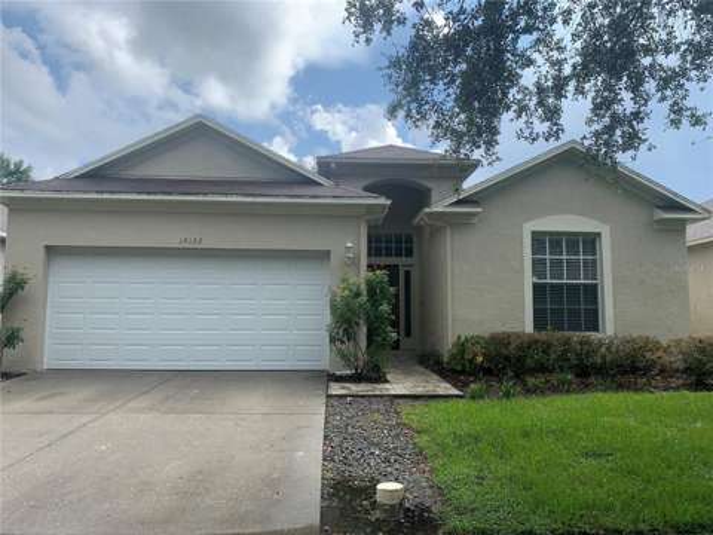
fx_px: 536
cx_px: 356
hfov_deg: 67.3
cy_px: 268
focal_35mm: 26
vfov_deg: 53.1
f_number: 1.8
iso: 25
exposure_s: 1/1560
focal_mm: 4.25
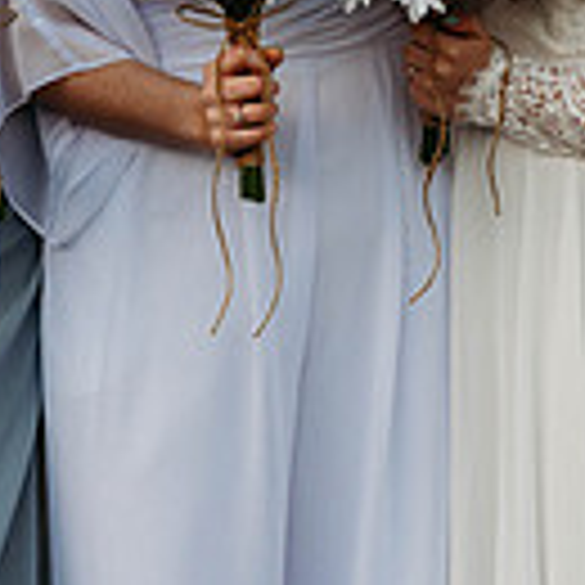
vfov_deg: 6.6
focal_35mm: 265
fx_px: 5067
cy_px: 108
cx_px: 441
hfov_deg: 6.6
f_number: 4
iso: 100
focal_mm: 70
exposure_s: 1/250
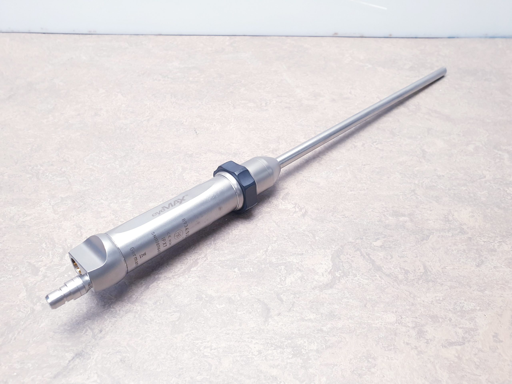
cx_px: 256
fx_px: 385
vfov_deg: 53.1
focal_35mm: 26
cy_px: 192
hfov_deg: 67.3
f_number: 2.4
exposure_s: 1/50
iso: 125
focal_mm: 4.3
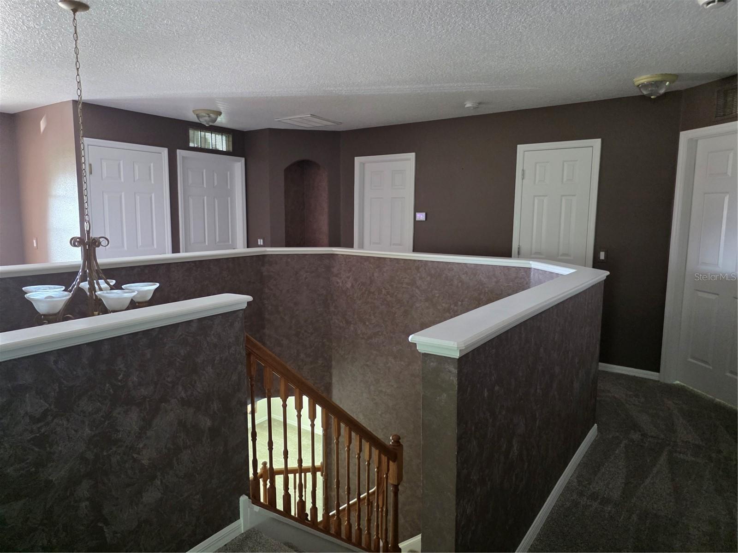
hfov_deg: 73.9
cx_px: 369
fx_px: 490
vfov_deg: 58.9
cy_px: 276
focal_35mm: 23
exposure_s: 1/120
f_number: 1.7
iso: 1250
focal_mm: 6.25
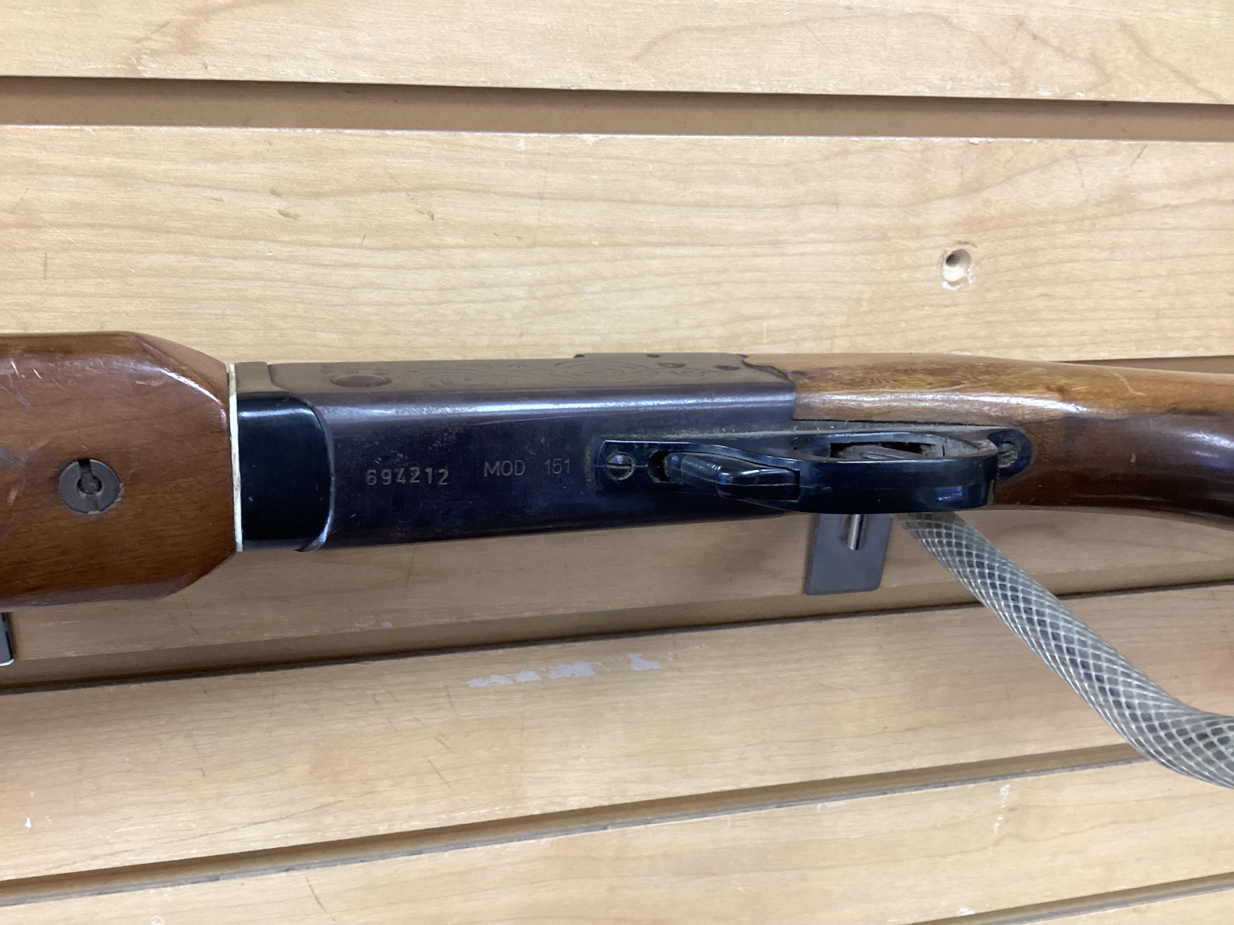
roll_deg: -5.3
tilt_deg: -24.4
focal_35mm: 31
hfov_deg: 58.4
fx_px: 1105
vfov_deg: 45.4
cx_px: 617
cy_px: 462
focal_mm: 3.3
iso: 200
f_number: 2.4
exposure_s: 1/50
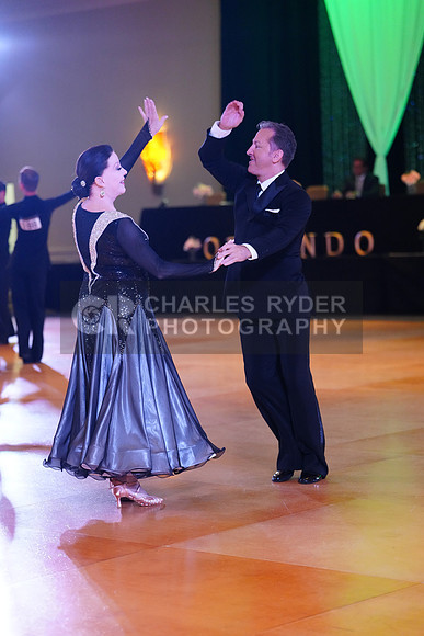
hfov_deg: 14.4
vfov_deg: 21.5
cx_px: 212
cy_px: 318
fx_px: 1677
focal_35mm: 95
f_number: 2.8
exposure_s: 1/500
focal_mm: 95
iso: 5000
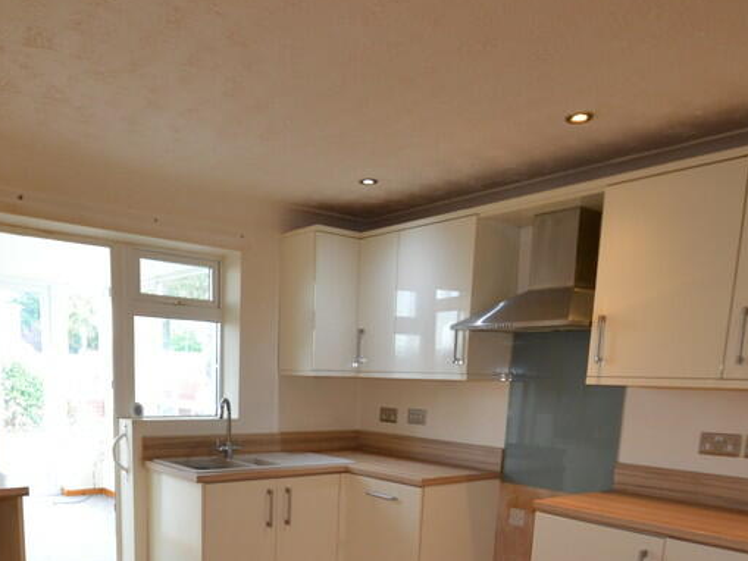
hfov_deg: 61.5
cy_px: 481
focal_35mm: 29
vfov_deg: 44.8
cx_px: 339
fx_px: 627
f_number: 3.5
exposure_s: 1/60
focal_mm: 10
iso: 400
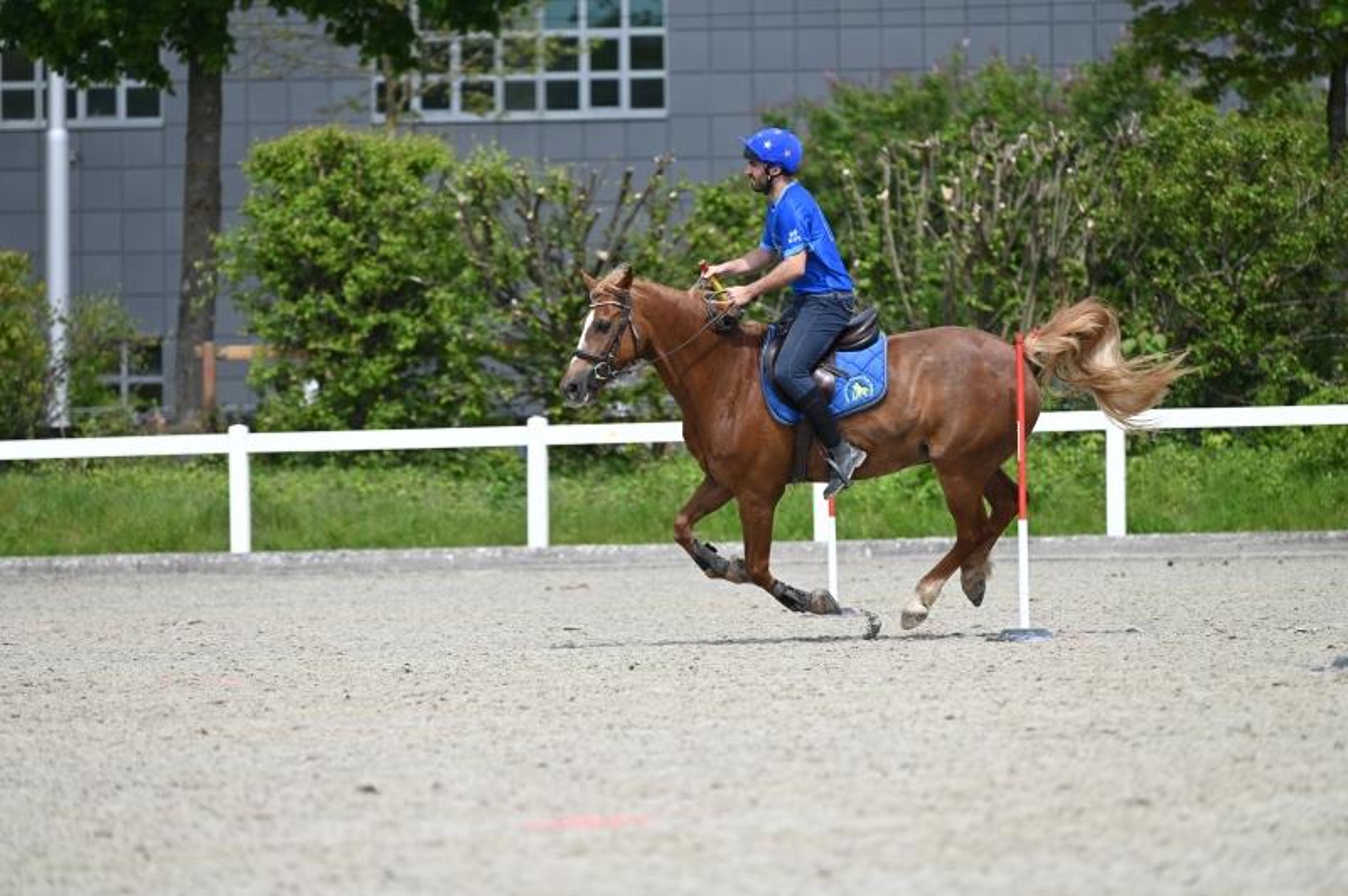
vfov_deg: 6.0
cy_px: 448
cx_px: 674
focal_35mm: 230
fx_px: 8605
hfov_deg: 9.0
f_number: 5.6
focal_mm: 230
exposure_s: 1/1250
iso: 280
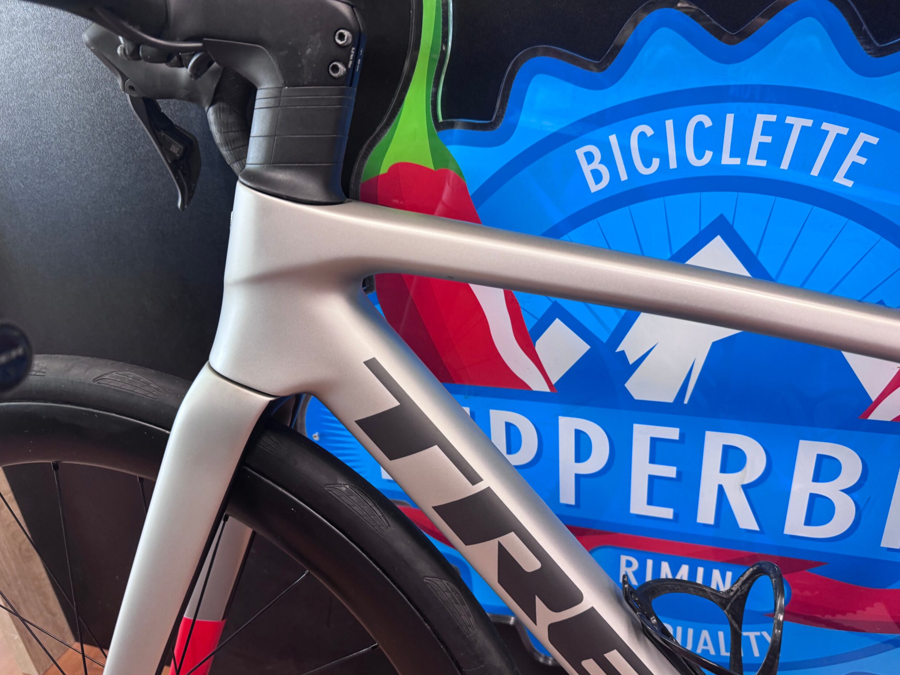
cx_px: 461
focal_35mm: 25
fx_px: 650
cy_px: 350
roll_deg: +4.5
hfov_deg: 69.4
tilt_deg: -24.4
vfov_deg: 54.9
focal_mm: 6.76
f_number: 1.78
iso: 200
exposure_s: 1/50
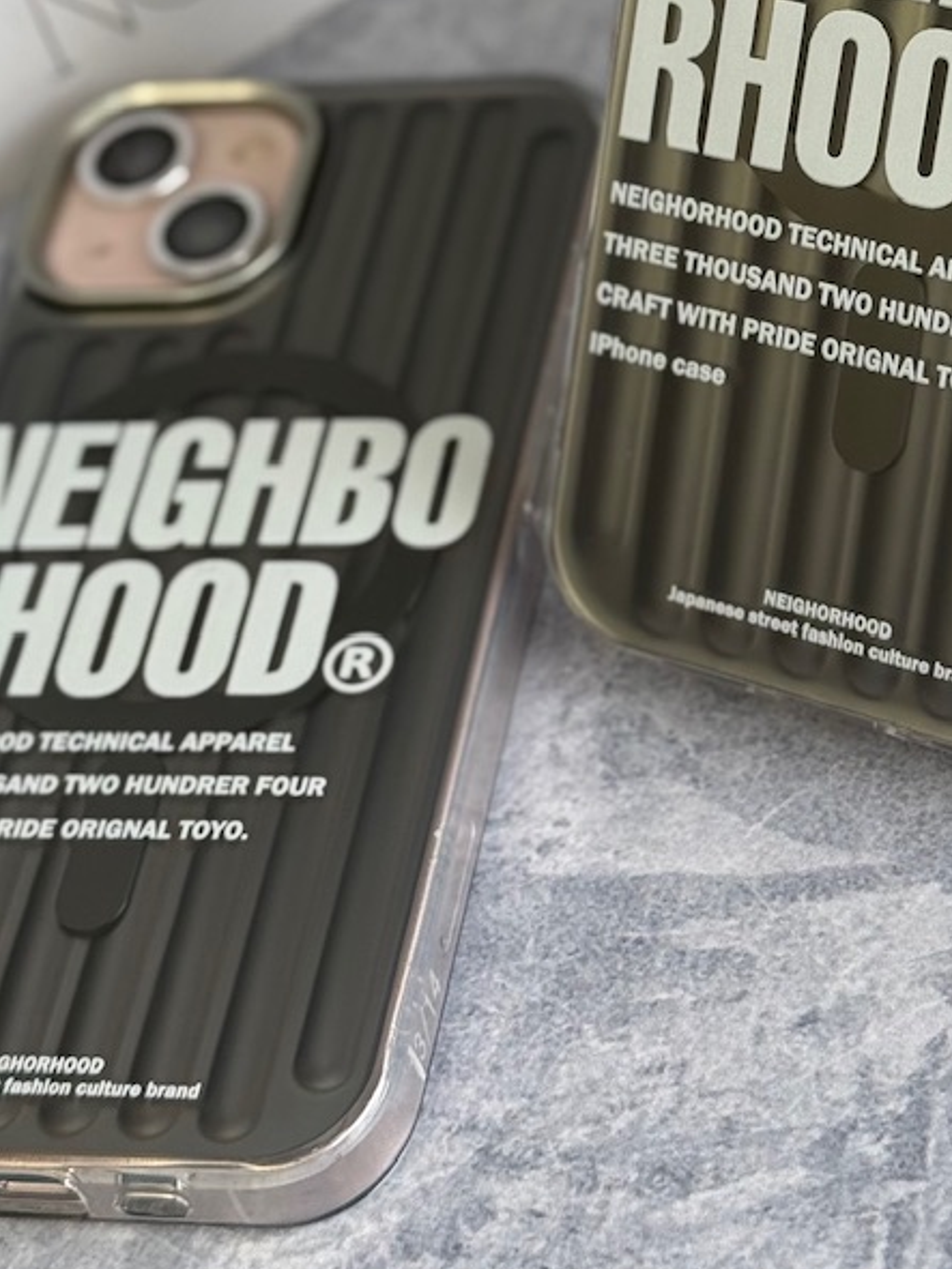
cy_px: 99
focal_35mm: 104
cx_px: 582
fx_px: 3815
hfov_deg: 14.2
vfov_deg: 18.6
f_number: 1.78
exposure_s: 1/242
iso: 100
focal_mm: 6.76
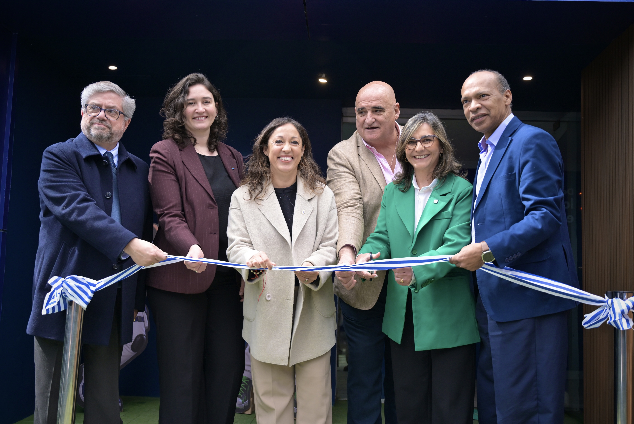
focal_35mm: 39
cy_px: 212
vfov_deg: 34.2
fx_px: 687
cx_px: 317
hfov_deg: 49.5
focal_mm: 39
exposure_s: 1/640
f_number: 4
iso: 640
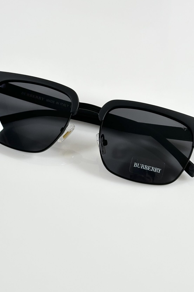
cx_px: 81
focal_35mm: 77
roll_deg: +2.1
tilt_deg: -43.4
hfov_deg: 17.7
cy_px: 140
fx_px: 622
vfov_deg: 26.3
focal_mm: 6.86
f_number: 1.78
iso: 64
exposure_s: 1/100
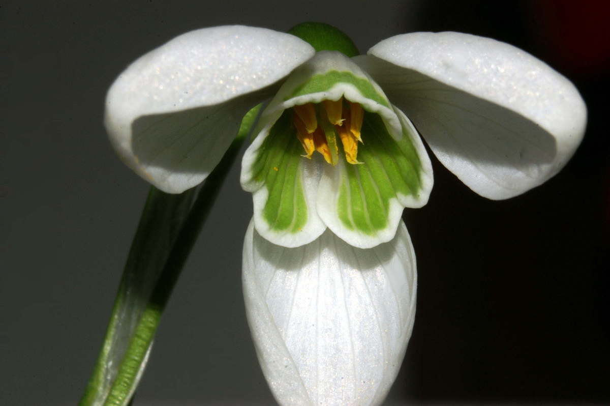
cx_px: 305
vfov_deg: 11.4
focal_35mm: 120
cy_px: 203
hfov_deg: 17.1
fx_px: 2032
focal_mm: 80
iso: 100
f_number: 32
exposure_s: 1/125
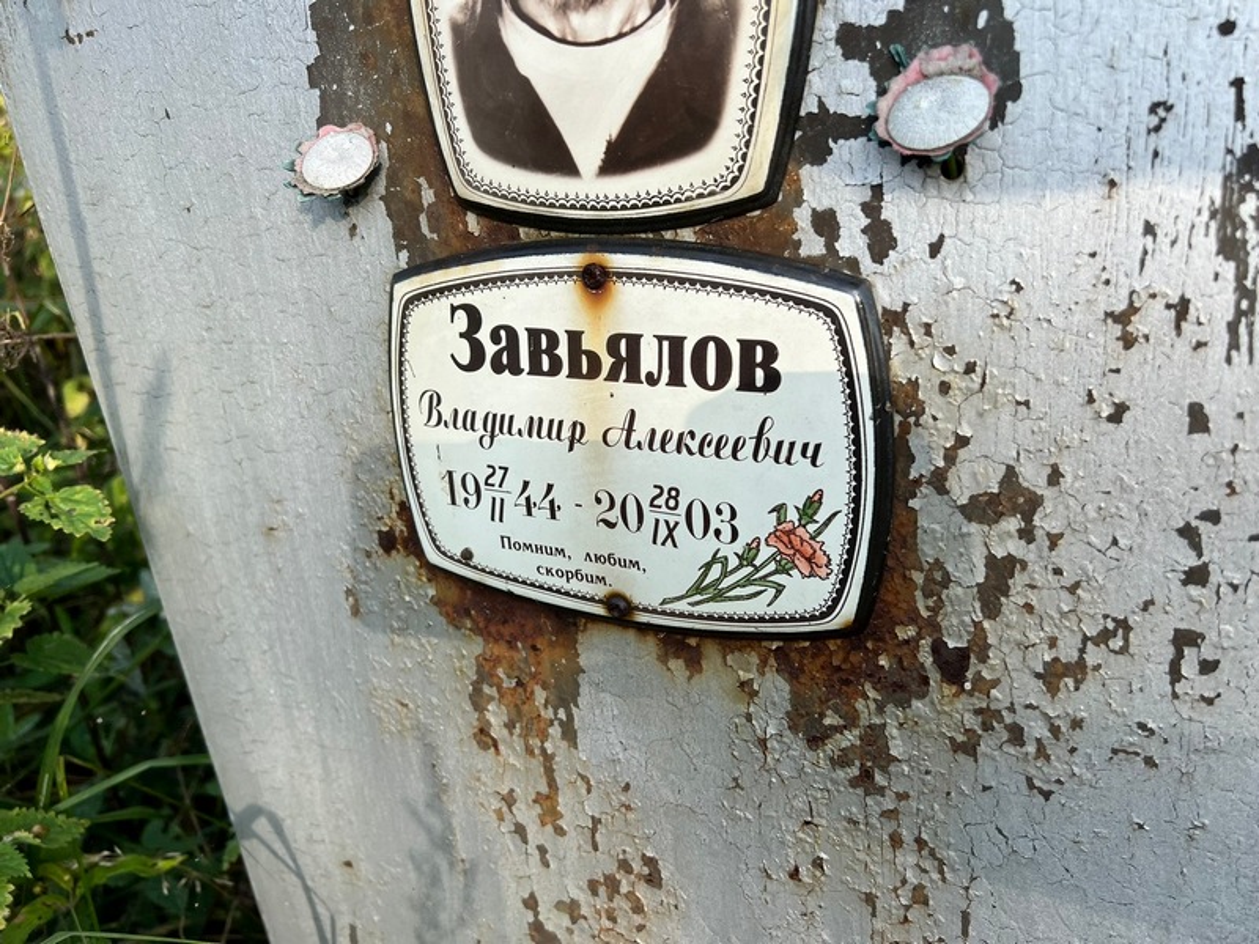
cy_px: 472
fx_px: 946
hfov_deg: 67.3
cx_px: 630
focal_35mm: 26
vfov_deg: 53.1
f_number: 1.5
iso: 50
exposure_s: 1/1669
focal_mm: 5.7
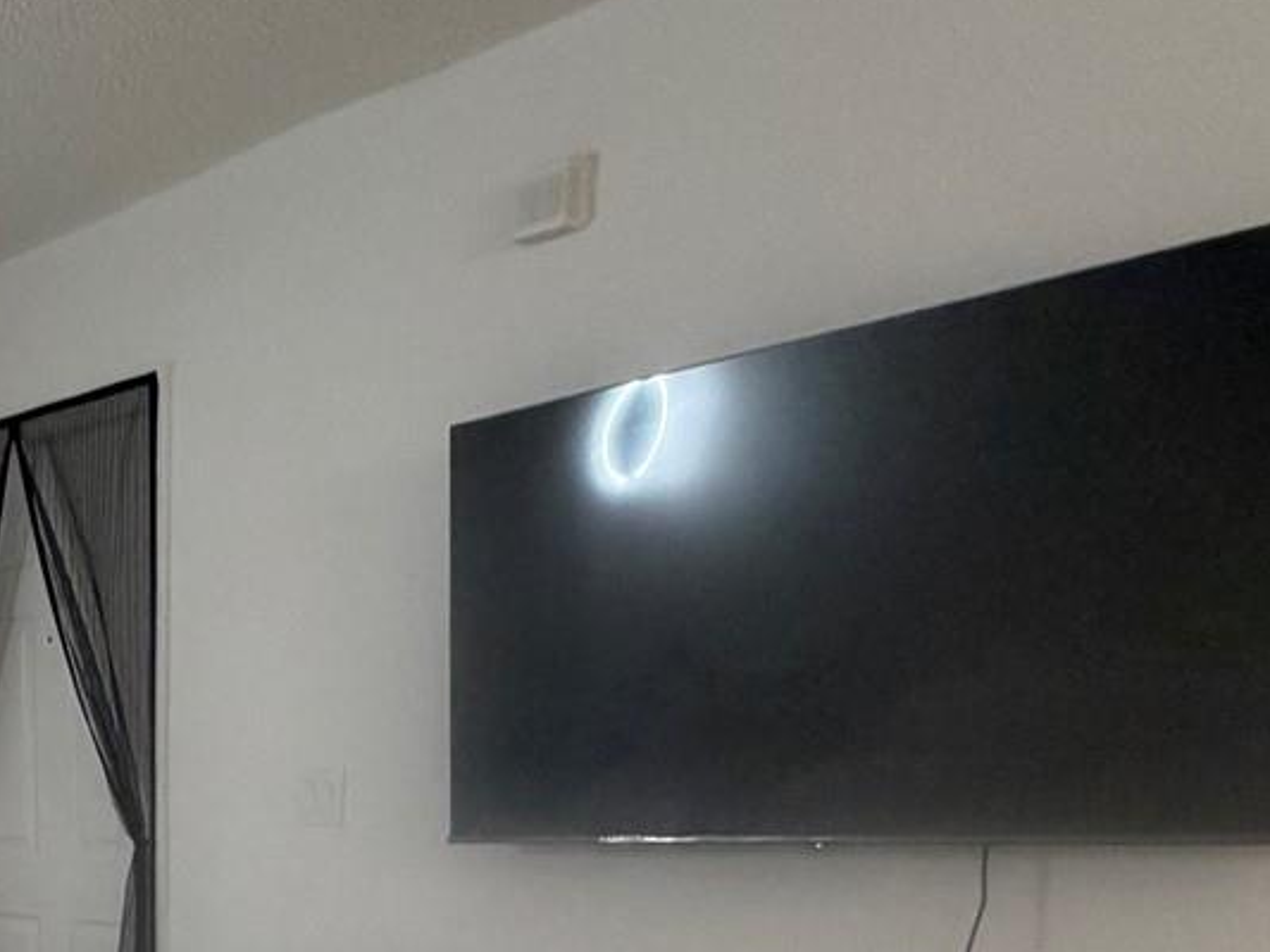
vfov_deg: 29.0
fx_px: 1541
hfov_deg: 34.8
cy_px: 1183
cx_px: -286
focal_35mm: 42
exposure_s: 1/60
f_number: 2.2
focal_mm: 2.22
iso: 320
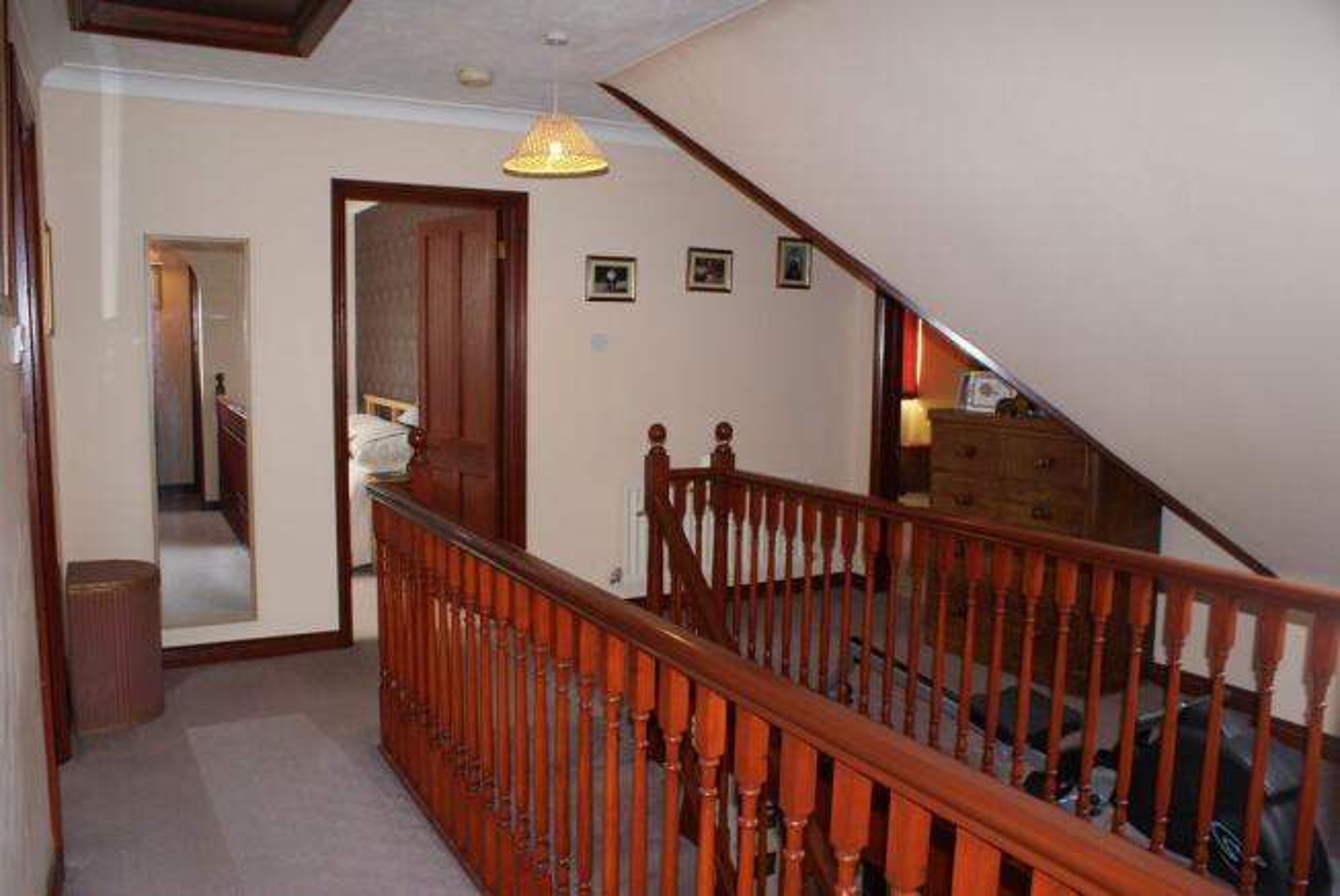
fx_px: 1006
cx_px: 670
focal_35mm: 27
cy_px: 448
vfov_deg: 48.0
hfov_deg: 67.3
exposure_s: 1/60
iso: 400
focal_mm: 18
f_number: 5.6
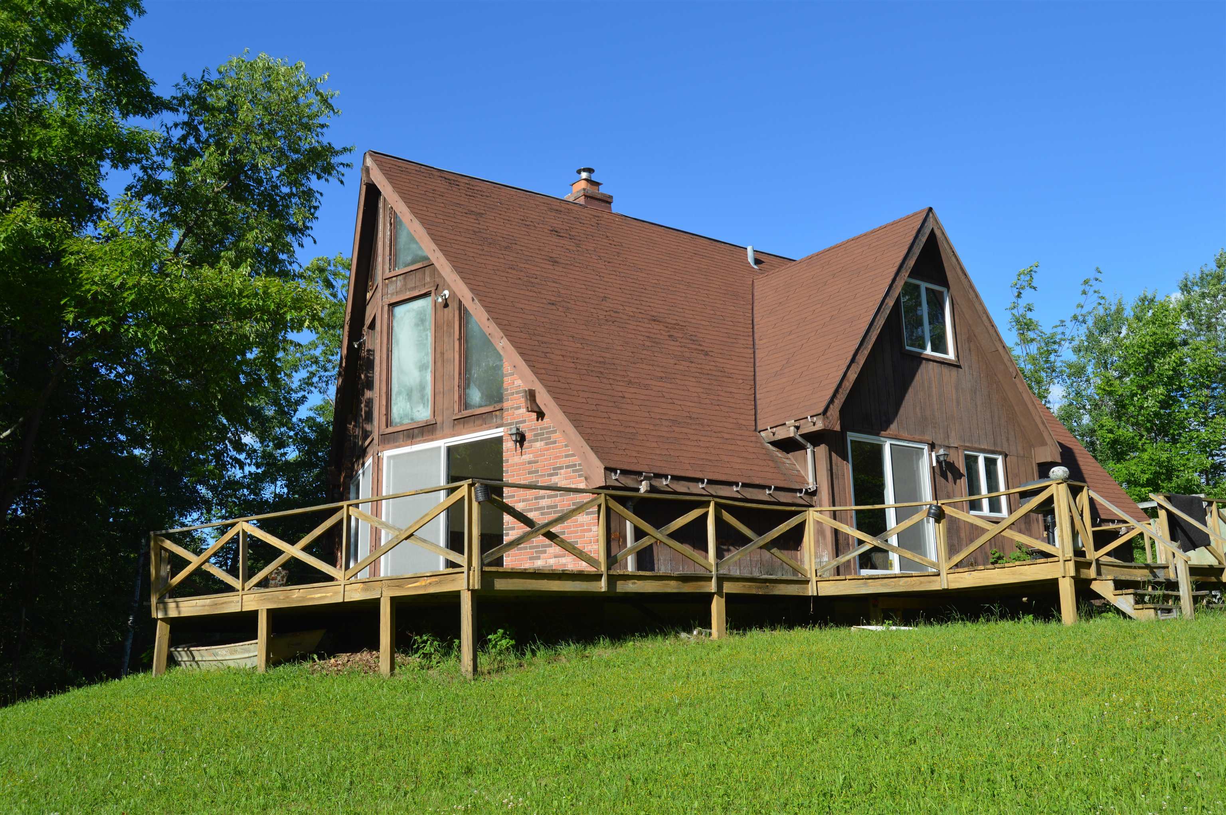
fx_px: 1123
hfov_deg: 57.3
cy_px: 408
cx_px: 613
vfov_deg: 39.9
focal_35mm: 33
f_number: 8
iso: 100
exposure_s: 1/250
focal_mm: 22
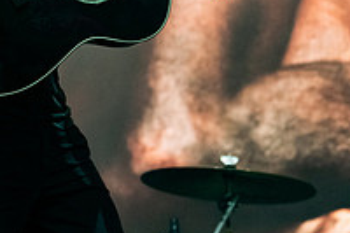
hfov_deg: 4.7
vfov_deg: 3.1
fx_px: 4245
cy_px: -95
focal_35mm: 437
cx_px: 65
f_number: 5.6
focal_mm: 122
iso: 1600
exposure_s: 1/640
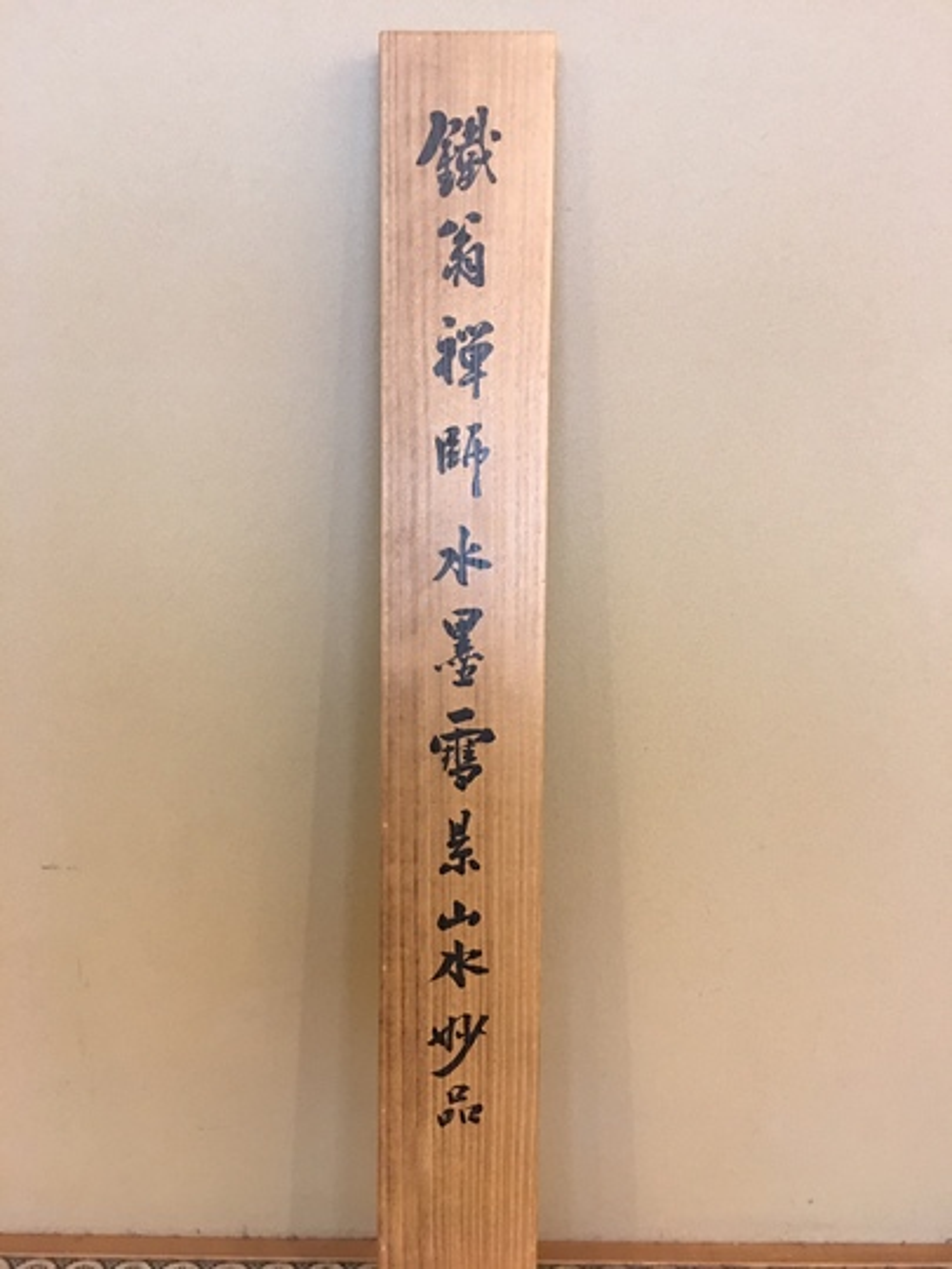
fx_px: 1063
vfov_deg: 61.7
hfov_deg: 48.2
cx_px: 476
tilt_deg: -12.4
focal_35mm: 29
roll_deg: -0.7
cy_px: 634
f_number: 2.2
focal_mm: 4.15
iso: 80
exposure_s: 1/4
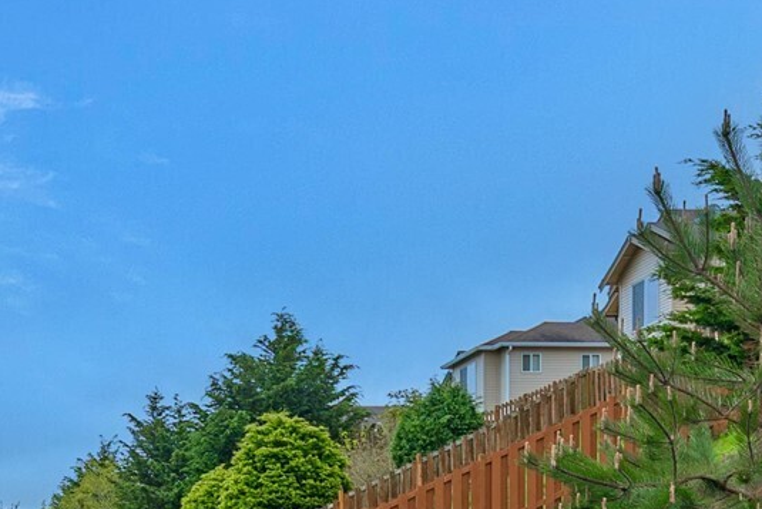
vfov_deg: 16.6
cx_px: -95
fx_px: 1609
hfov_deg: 24.7
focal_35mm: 76
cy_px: 729
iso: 80
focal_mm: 24
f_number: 7.1
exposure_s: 1/30
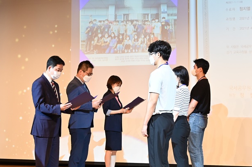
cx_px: 125
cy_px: 99
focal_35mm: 40
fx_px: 280
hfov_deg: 48.5
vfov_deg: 33.2
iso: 500
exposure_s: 1/40
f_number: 4
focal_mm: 31
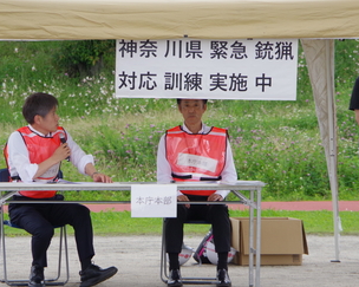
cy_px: 137
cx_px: 190
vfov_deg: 5.2
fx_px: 3176
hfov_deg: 6.5
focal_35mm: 299
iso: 400
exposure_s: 1/200
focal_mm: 135
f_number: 8
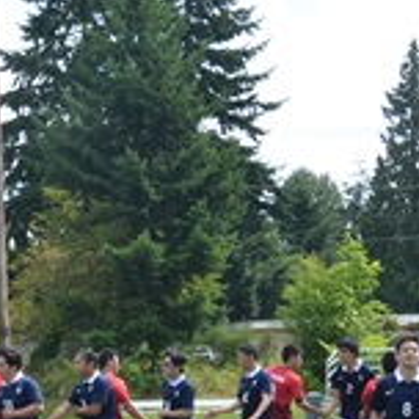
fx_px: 1616
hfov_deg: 14.1
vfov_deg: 14.5
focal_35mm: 118
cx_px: -149
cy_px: 425
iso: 140
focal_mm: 22
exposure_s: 1/250
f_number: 8
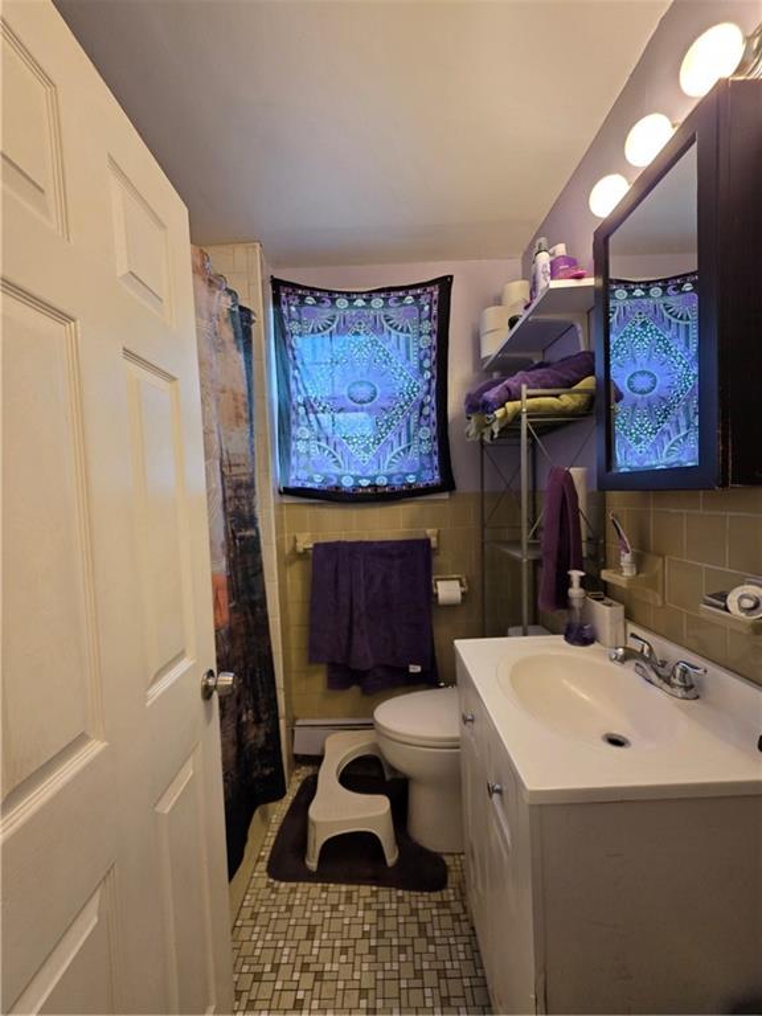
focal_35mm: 13
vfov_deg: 106.2
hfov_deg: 89.9
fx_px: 382
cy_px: 508
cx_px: 381
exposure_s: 1/60
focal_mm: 2.2
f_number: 1.9
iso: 250
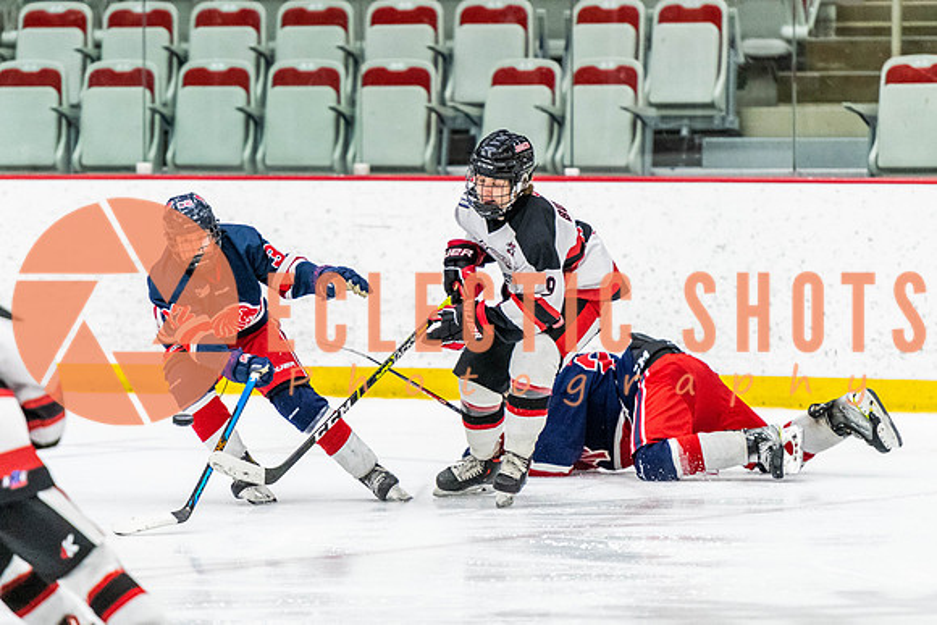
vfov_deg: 4.7
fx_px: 7627
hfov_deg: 7.0
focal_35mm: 293
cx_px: 474
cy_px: 280
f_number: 2.8
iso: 3200
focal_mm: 190
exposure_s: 1/640
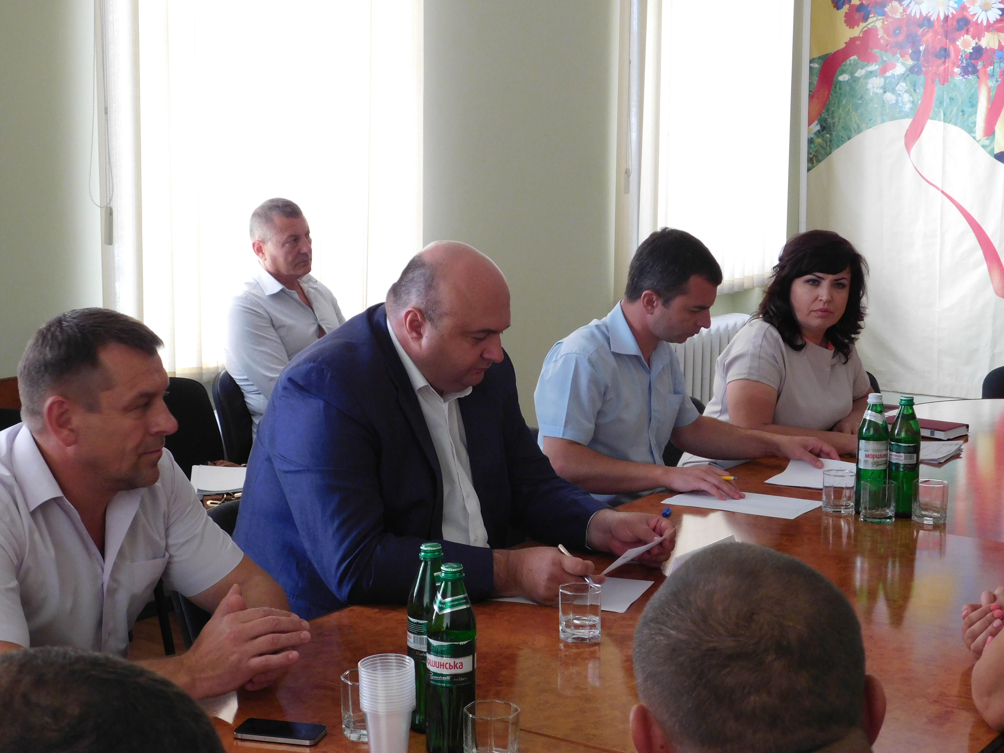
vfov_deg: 24.8
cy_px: 376
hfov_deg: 32.7
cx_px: 502
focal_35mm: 59
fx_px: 1711
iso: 320
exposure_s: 1/30
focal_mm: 10.4
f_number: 4
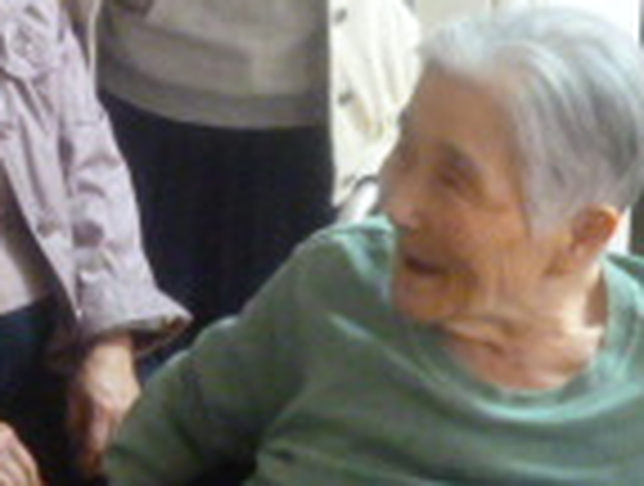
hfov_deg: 15.7
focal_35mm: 125
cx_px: 347
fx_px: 2331
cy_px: 58
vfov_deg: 11.8
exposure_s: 1/20
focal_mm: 5
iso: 800
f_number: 3.1
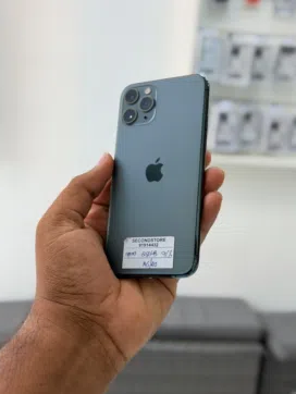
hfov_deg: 27.6
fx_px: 604
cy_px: 200
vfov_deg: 36.1
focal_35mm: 53
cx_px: 150
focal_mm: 6.76
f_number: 1.78
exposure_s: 1/286
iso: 64
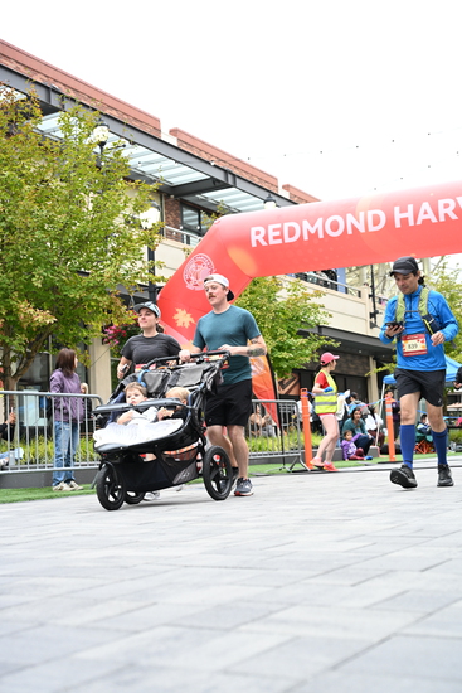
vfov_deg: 41.1
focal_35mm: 48
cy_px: 346
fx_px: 923
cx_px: 231
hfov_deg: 28.1
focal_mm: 48
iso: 2000
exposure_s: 1/640
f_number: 4
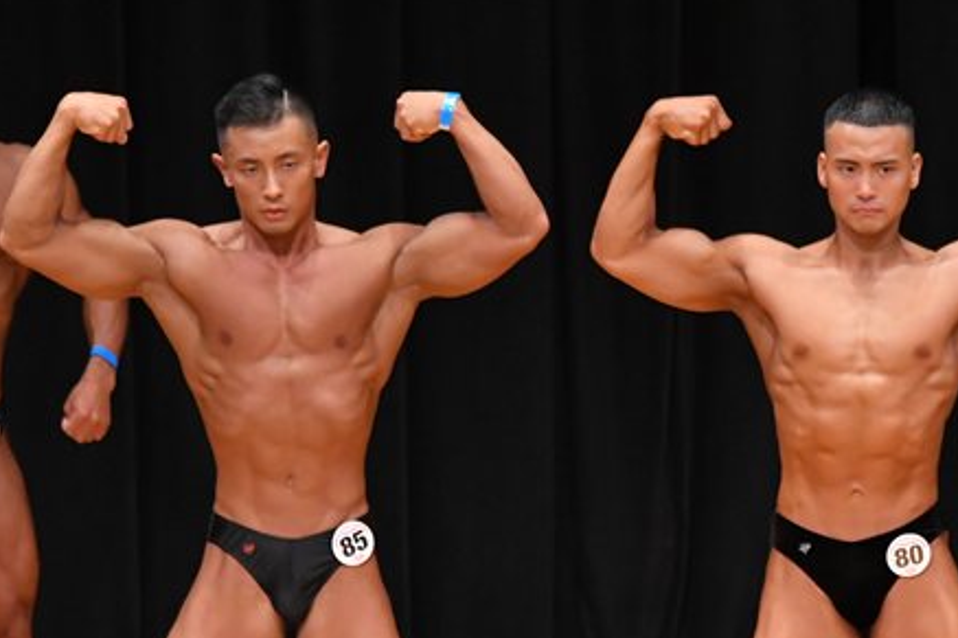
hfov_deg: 4.1
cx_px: 685
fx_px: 13459
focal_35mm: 506
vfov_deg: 2.7
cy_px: 552
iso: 4000
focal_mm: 190
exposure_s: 1/400
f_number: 5.6
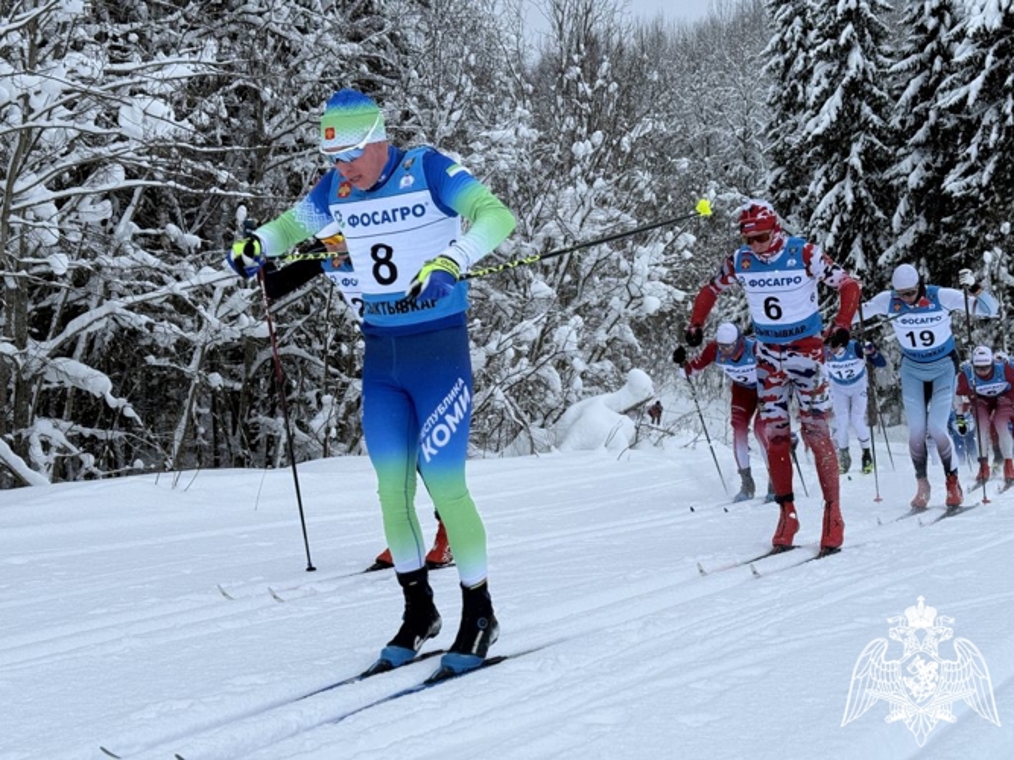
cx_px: 507
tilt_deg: -2.1
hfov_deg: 39.7
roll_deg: +0.2
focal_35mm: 48
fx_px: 1406
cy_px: 380
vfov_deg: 30.3
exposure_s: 1/917
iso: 80
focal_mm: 6.76
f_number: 1.78
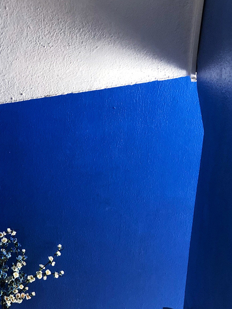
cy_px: 230
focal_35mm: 98
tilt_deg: -40.6
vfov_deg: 19.9
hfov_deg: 15.0
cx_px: 61
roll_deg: +1.3
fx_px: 876
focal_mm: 6.6
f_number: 2.8
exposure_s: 1/50
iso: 250
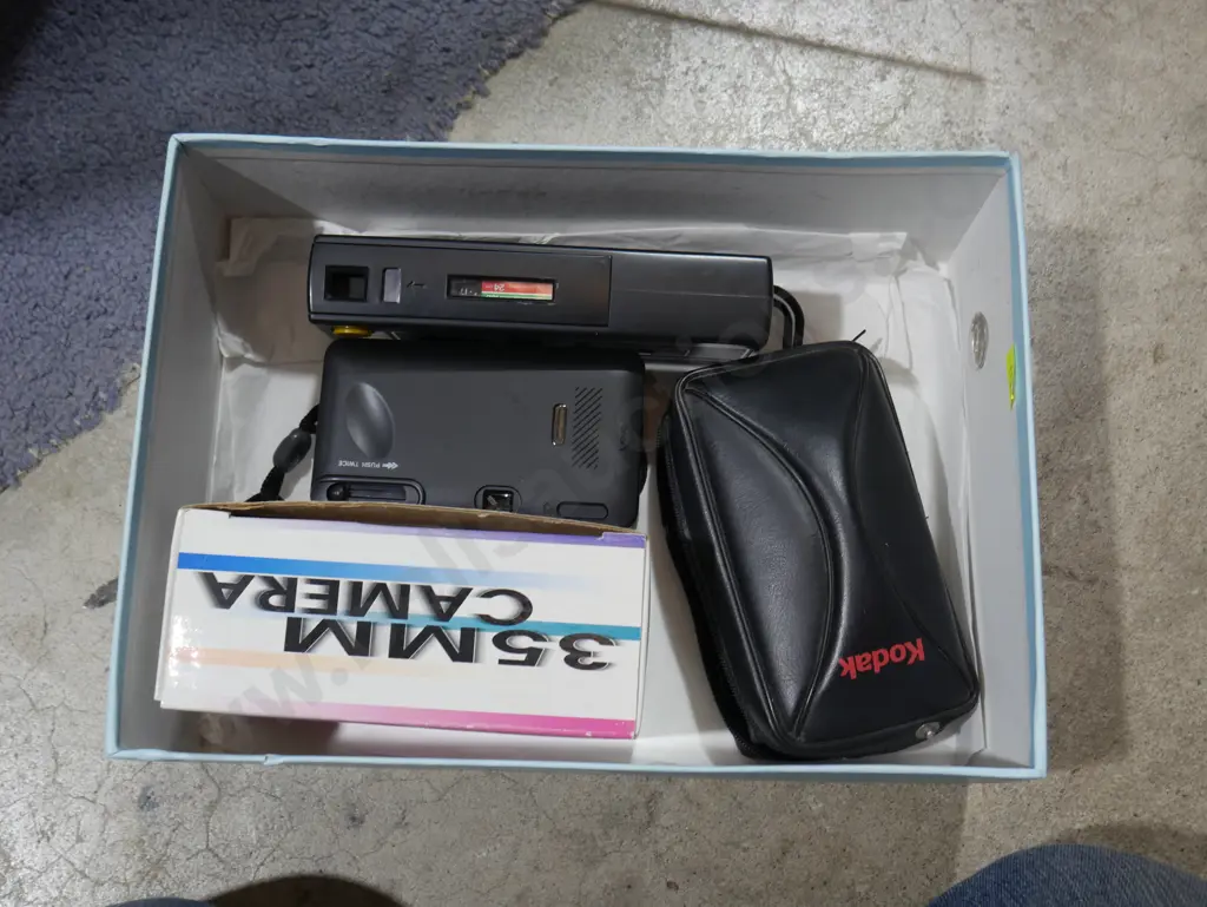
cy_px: 454
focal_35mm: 40
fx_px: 1395
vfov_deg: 36.0
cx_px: 604
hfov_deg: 46.8
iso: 320
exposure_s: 1/60
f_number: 4.5
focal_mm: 20
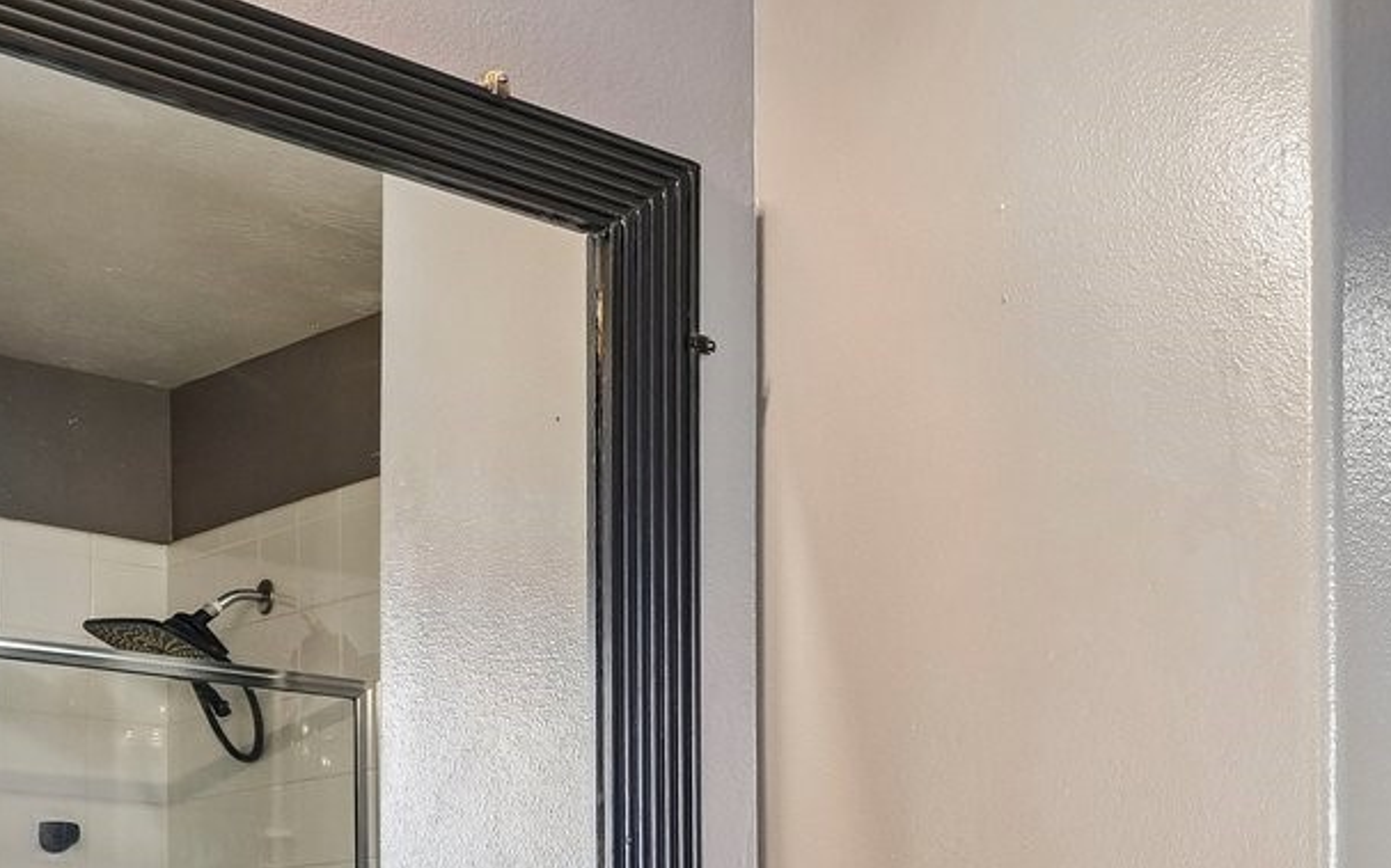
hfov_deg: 30.4
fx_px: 2084
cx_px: 1735
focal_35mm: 55
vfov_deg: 22.2
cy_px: 968
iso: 400
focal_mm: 16
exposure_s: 1/6
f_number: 8
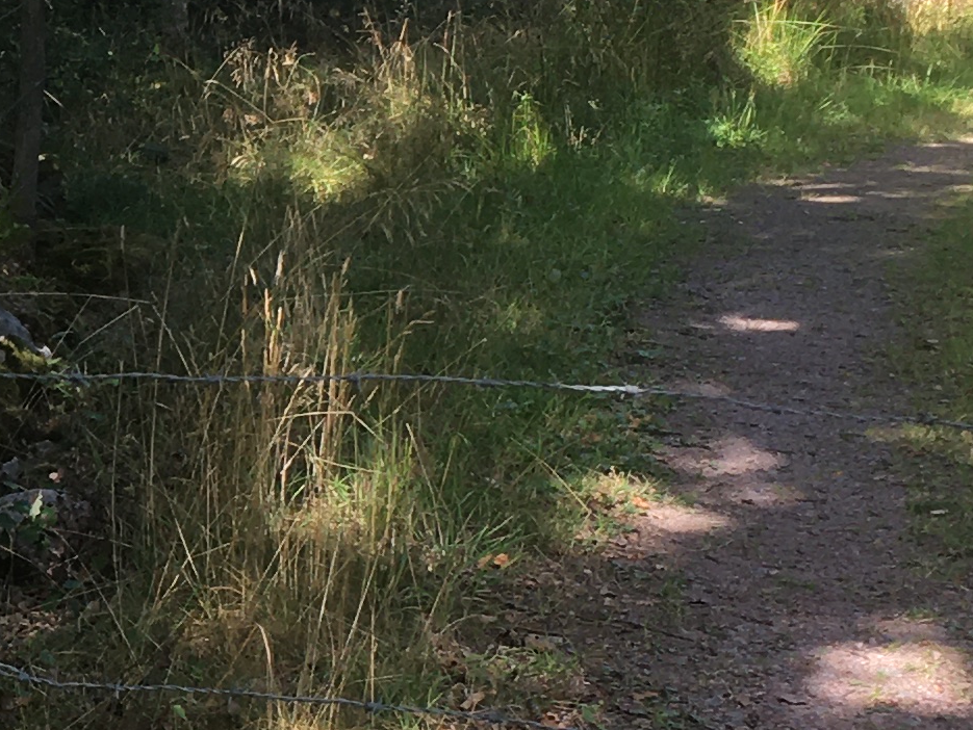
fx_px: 3515
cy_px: 310
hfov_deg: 15.2
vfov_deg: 11.9
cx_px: -205
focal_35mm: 125
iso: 25
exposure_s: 1/190
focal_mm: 4.15
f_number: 2.2
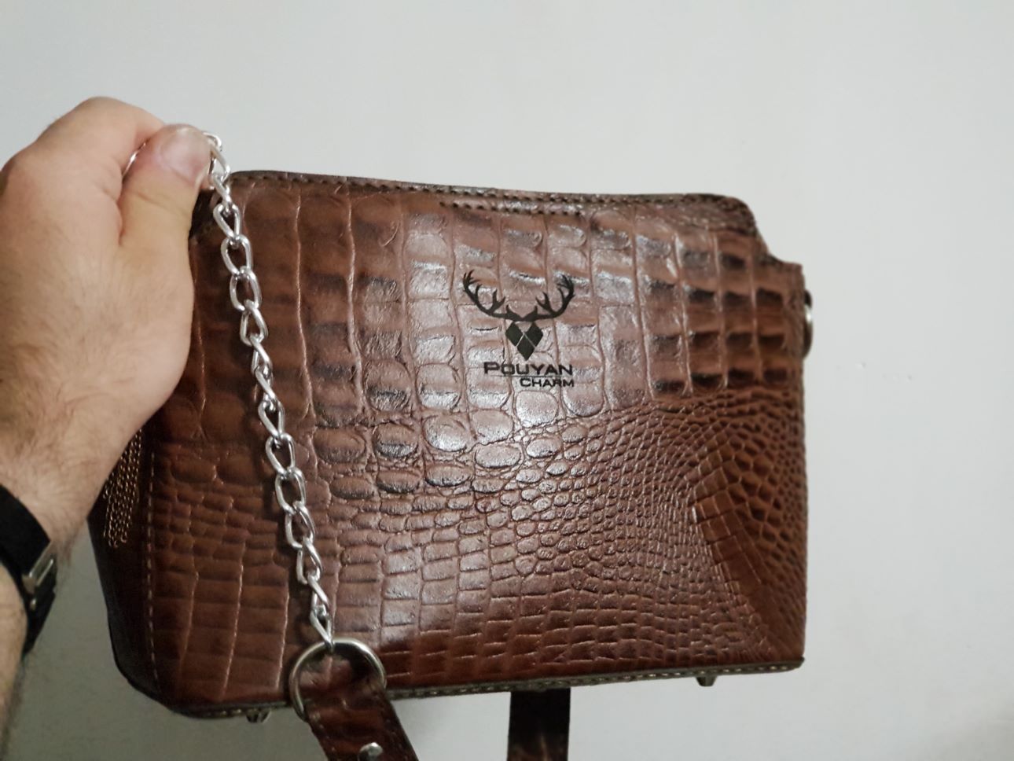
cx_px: 507
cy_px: 380
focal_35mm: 52
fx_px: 1524
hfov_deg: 36.8
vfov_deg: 28.0
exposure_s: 1/33
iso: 1000
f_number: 2.4
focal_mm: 6
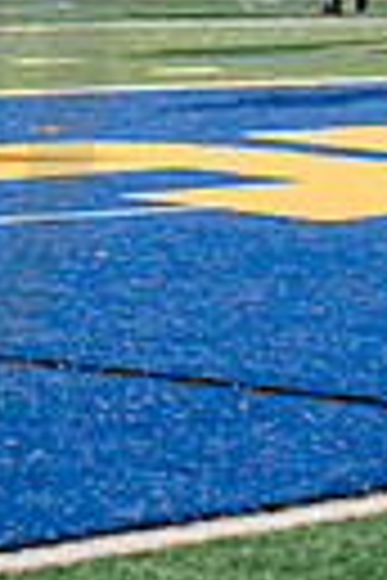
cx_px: -688
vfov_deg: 6.5
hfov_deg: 4.2
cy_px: -11
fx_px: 5095
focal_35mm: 316
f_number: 4.5
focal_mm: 70
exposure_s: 1/200
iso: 2500
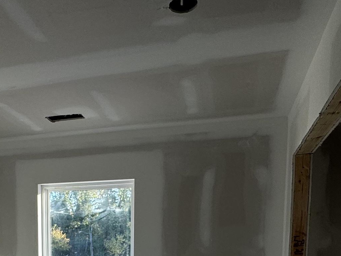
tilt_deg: -7.6
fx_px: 414
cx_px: 93
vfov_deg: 30.2
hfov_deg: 43.6
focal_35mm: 42
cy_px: 291
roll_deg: -0.3
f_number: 2.2
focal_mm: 2.22
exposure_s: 1/99
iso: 64
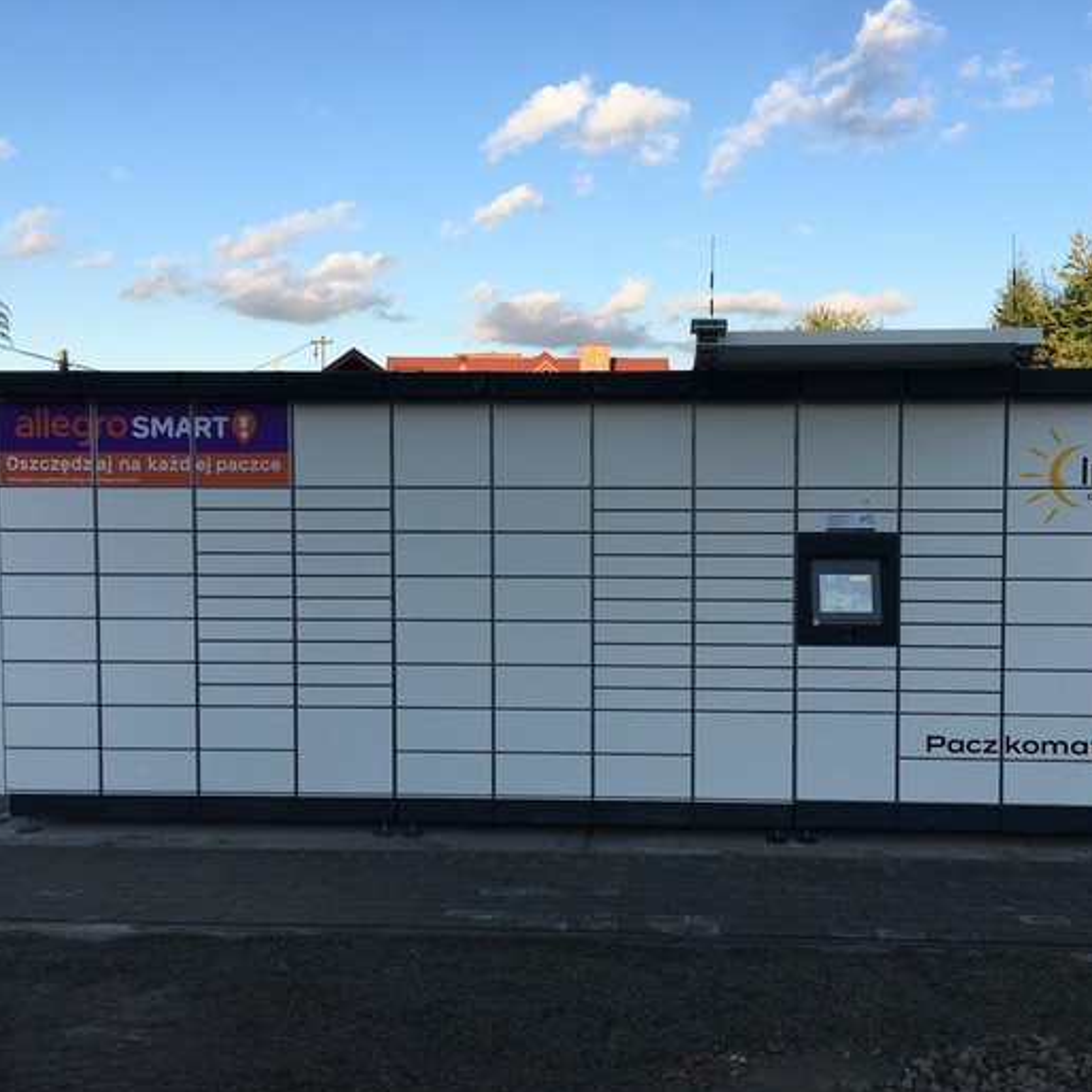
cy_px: 555
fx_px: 1249
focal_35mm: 35
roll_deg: -0.7
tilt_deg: -2.8
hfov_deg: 47.1
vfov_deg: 47.2
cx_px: 607
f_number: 2.2
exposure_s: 1/905
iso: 25
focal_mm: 4.15
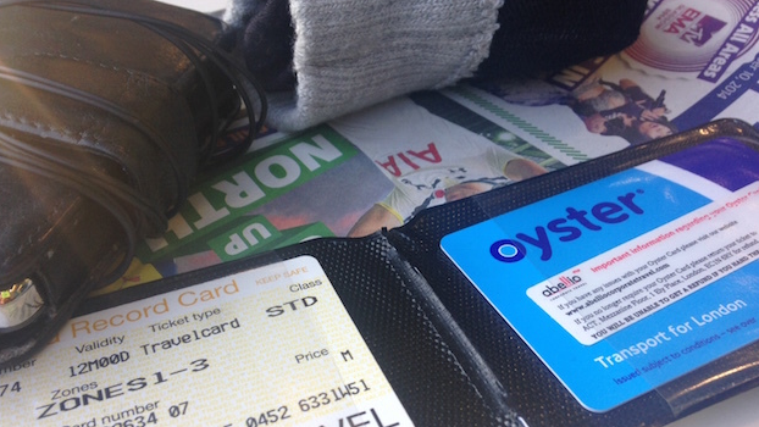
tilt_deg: -41.9
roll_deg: -1.6
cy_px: 254
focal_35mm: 37
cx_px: 383
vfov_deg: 31.9
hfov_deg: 54.0
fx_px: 745
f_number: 2.4
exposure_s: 1/24
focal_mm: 4.12
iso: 50
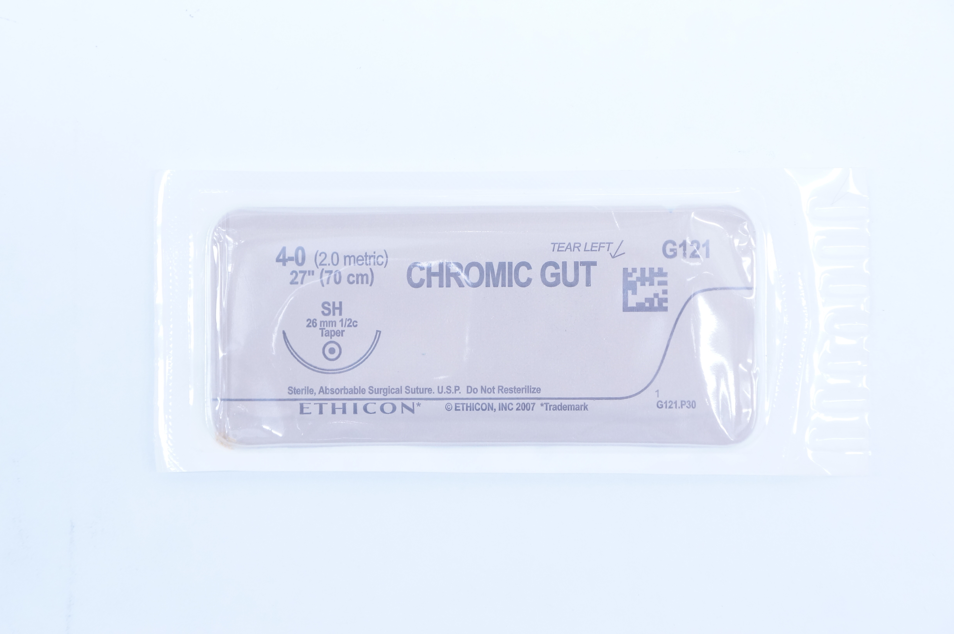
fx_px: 1827
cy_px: 317
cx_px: 477
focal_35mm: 69
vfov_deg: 19.7
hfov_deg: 29.3
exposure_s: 1/100
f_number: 5.6
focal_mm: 46
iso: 800
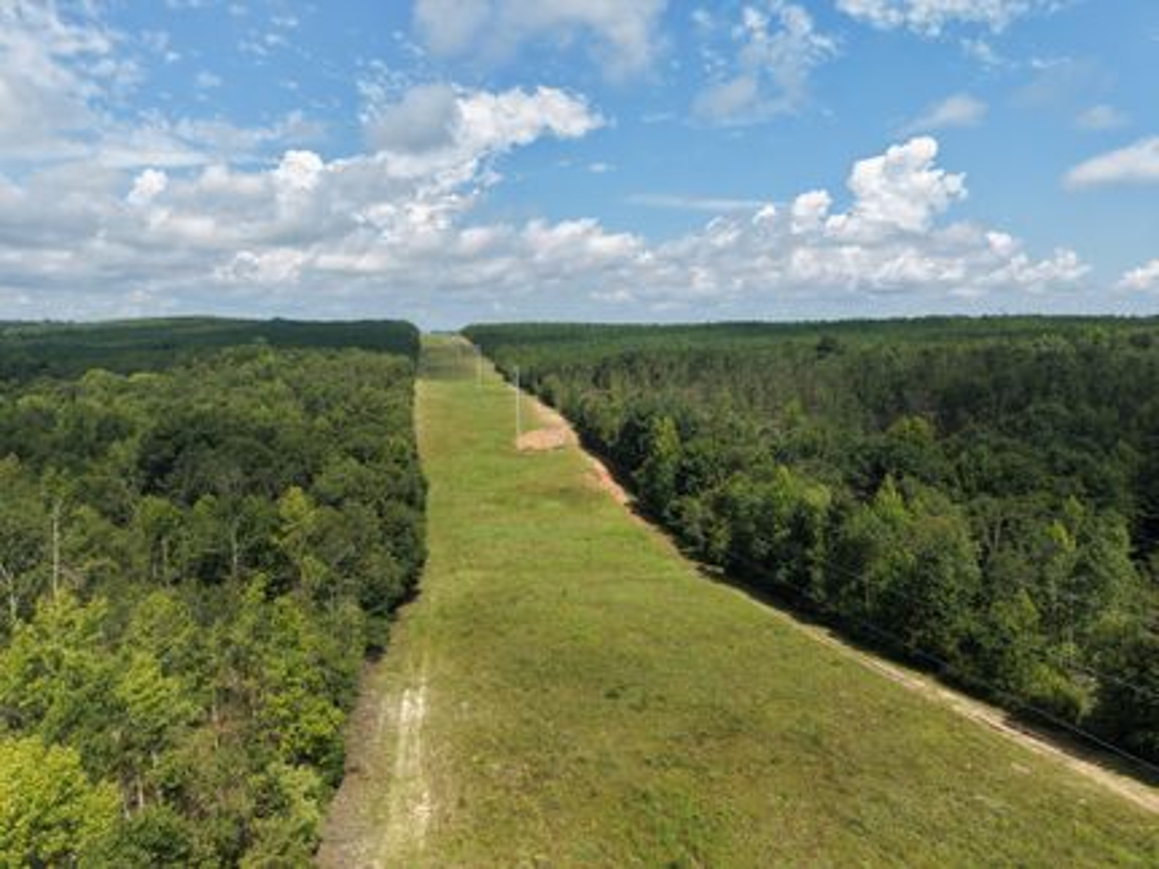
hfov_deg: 71.6
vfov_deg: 56.8
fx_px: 803
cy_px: 434
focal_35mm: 24
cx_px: 580
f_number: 1.8
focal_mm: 8.67
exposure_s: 1/5000
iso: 200
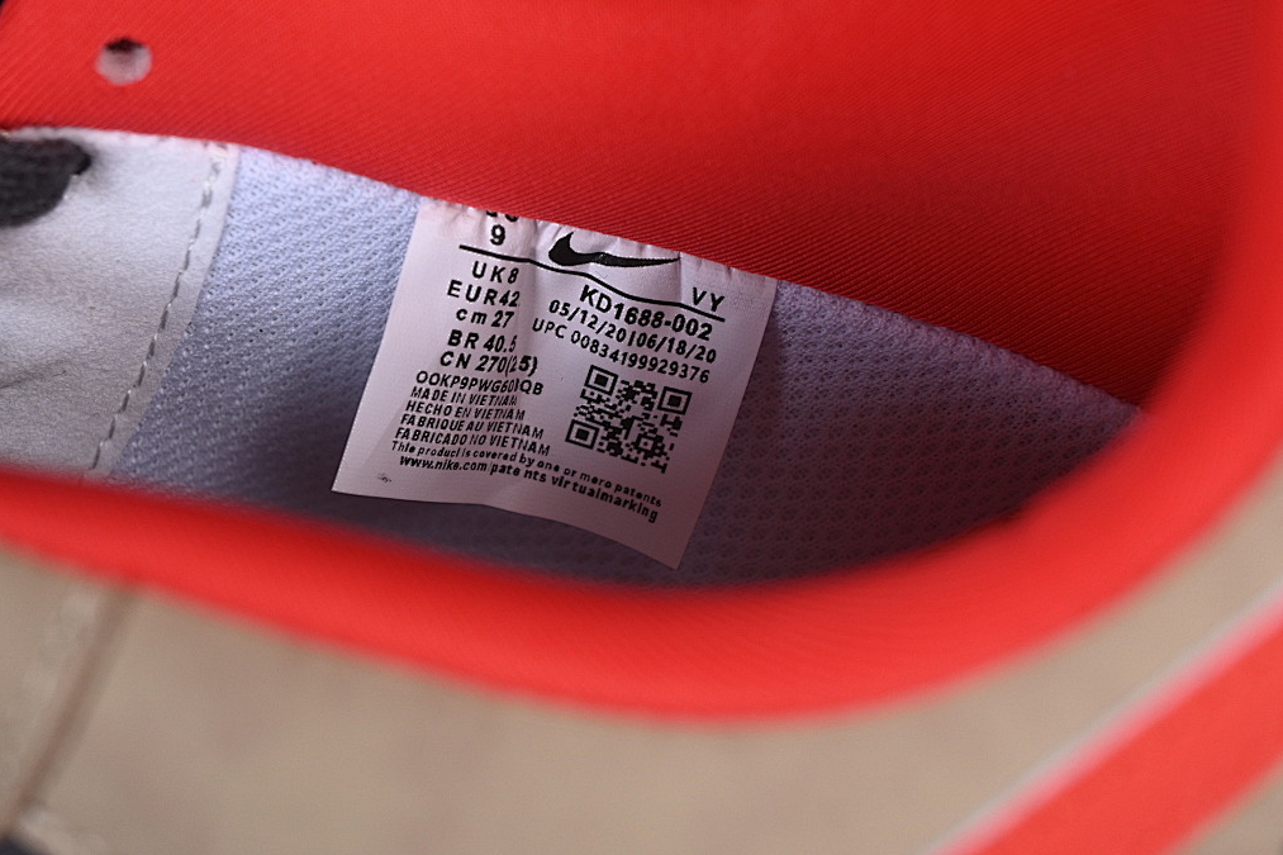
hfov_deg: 25.4
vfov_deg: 17.1
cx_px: 609
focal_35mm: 80
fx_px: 2850
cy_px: 405
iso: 160
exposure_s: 1/80
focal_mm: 50
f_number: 7.1
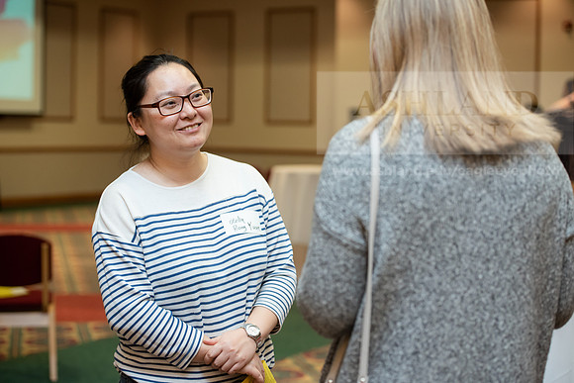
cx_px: 287
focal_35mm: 70
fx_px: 1116
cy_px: 192
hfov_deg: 28.8
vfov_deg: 19.5
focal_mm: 70
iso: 1250
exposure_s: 1/200
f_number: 3.5
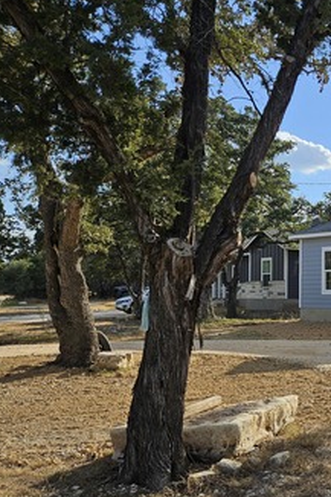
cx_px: 456
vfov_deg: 41.8
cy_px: 294
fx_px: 649
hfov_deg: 24.2
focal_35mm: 47
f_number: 1.8
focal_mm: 5.4
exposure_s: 1/1884
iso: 25
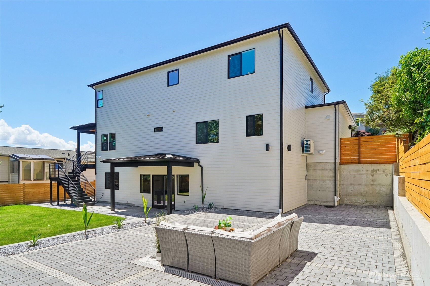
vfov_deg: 59.5
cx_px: 215
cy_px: 143
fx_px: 251
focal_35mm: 21
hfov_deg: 81.2
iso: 400
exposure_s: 1/1250
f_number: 8
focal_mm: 21
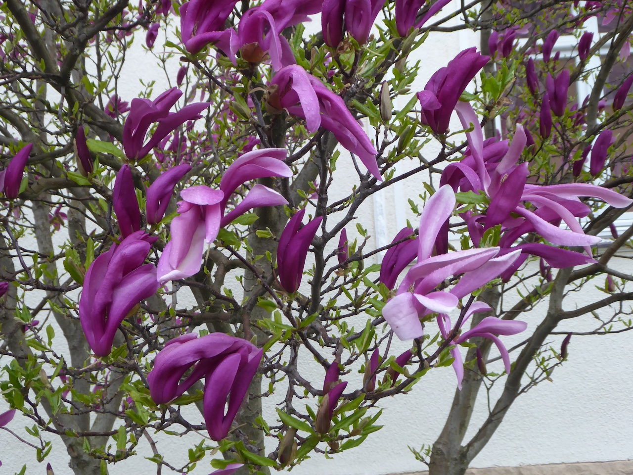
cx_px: 316
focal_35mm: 57
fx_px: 1042
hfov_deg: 33.8
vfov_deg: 25.7
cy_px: 238
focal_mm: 10.3
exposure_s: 1/60
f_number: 4.2
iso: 250
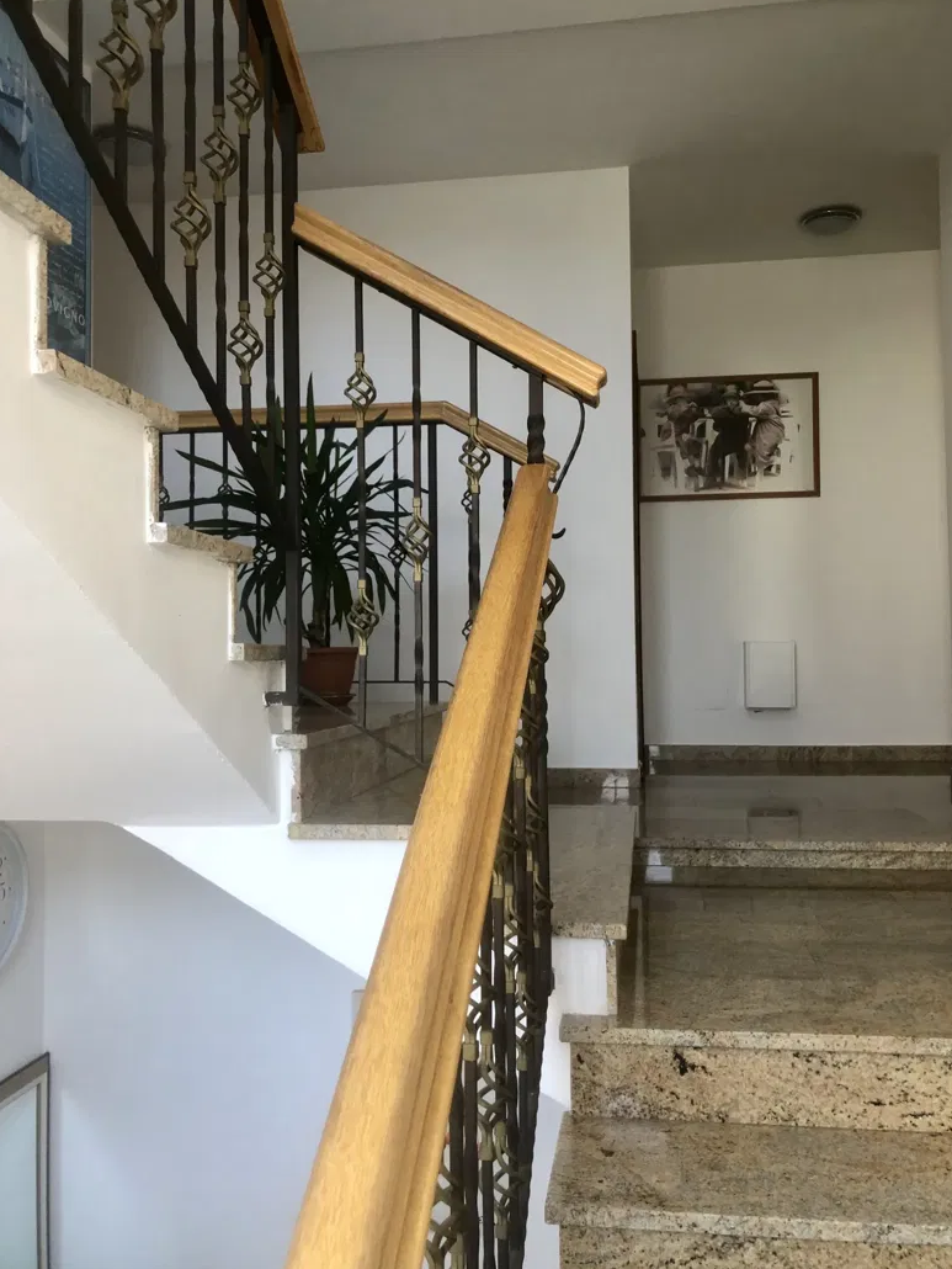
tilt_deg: +2.8
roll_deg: +1.0
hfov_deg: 48.2
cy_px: 626
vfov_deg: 61.6
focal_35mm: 29
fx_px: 1063
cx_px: 488
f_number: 1.8
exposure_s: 1/33
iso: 32
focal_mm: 3.99
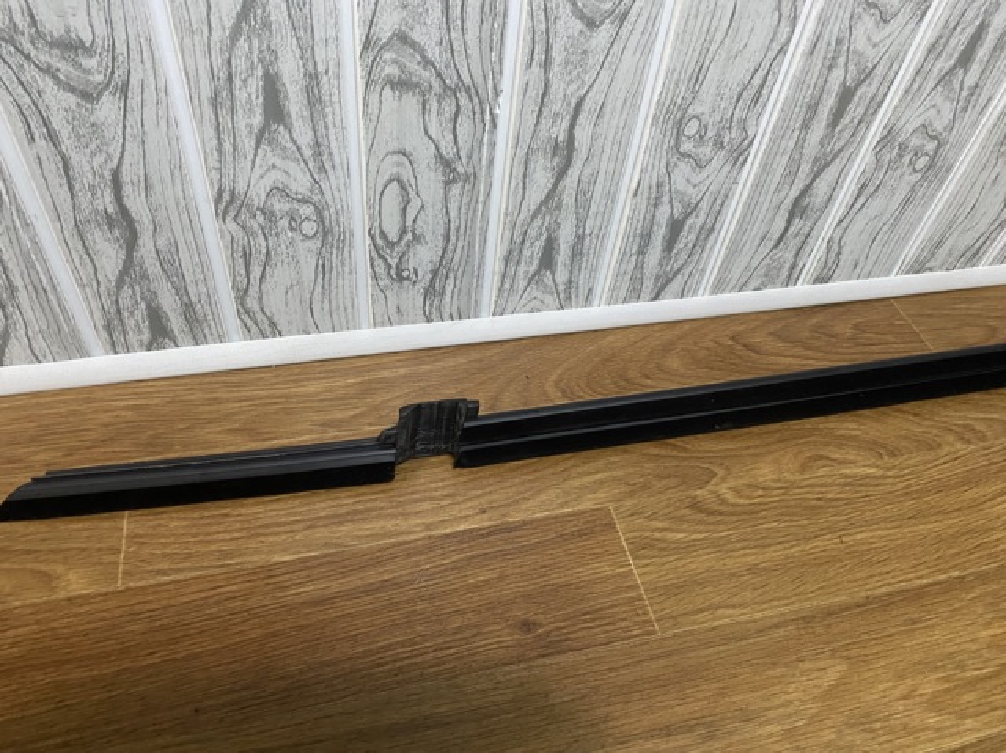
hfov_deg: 67.3
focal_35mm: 26
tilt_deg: -47.8
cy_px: 376
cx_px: 503
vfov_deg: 53.0
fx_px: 755
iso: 500
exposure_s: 1/33
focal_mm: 4.25
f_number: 1.8
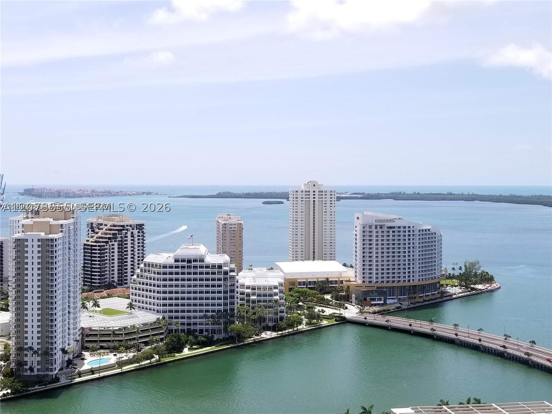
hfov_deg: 67.3
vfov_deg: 53.1
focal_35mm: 26
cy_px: 207
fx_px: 415
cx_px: 276
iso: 50
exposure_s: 1/2347
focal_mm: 4.25
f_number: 1.7
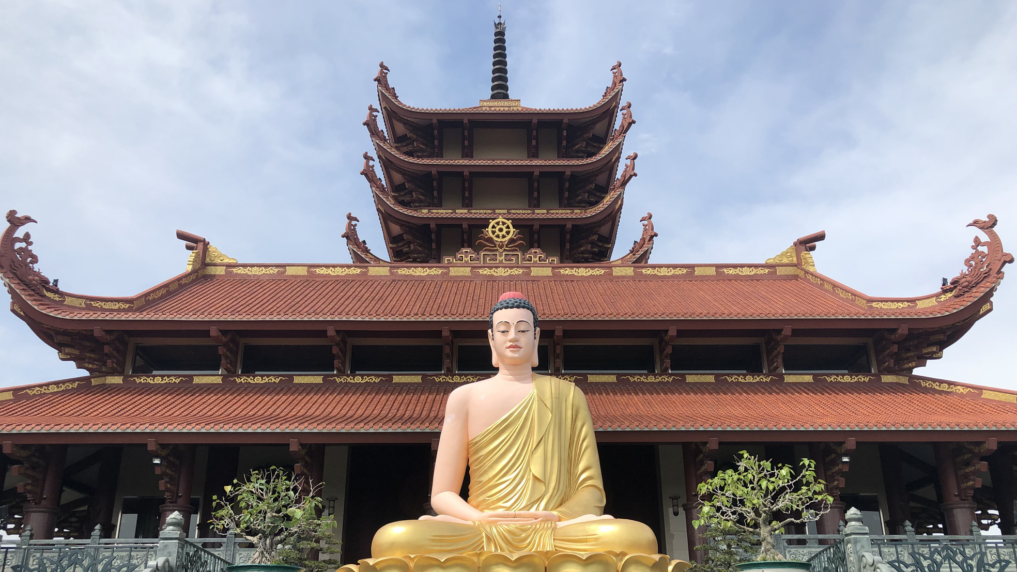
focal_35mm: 31
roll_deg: +0.6
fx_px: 836
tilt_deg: +20.1
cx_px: 511
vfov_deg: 37.6
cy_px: 356
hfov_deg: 62.6
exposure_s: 1/1845
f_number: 1.8
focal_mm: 3.99
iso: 20
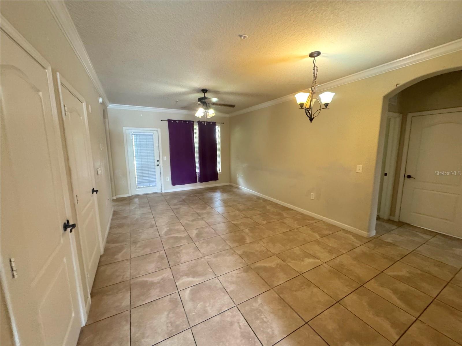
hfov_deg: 102.1
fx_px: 187
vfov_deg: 85.7
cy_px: 173
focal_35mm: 14
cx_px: 231
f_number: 2.2
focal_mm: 2.22
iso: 640
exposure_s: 1/60
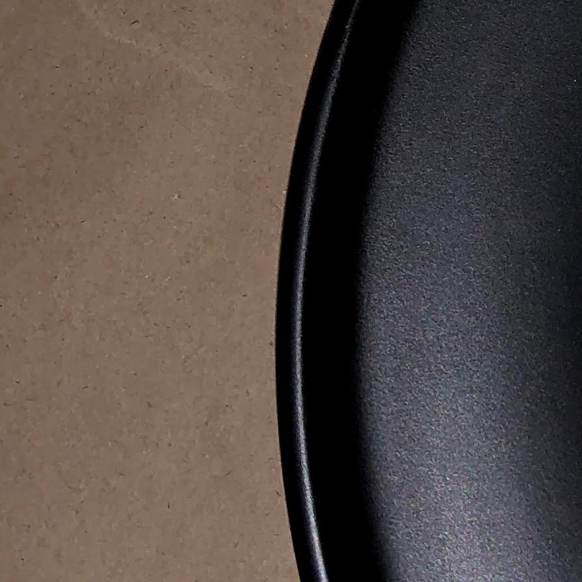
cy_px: -194
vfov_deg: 14.7
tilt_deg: -71.3
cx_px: 877
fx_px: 2149
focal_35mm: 113
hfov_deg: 14.4
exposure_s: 1/25
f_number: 1.8
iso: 25
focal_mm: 4
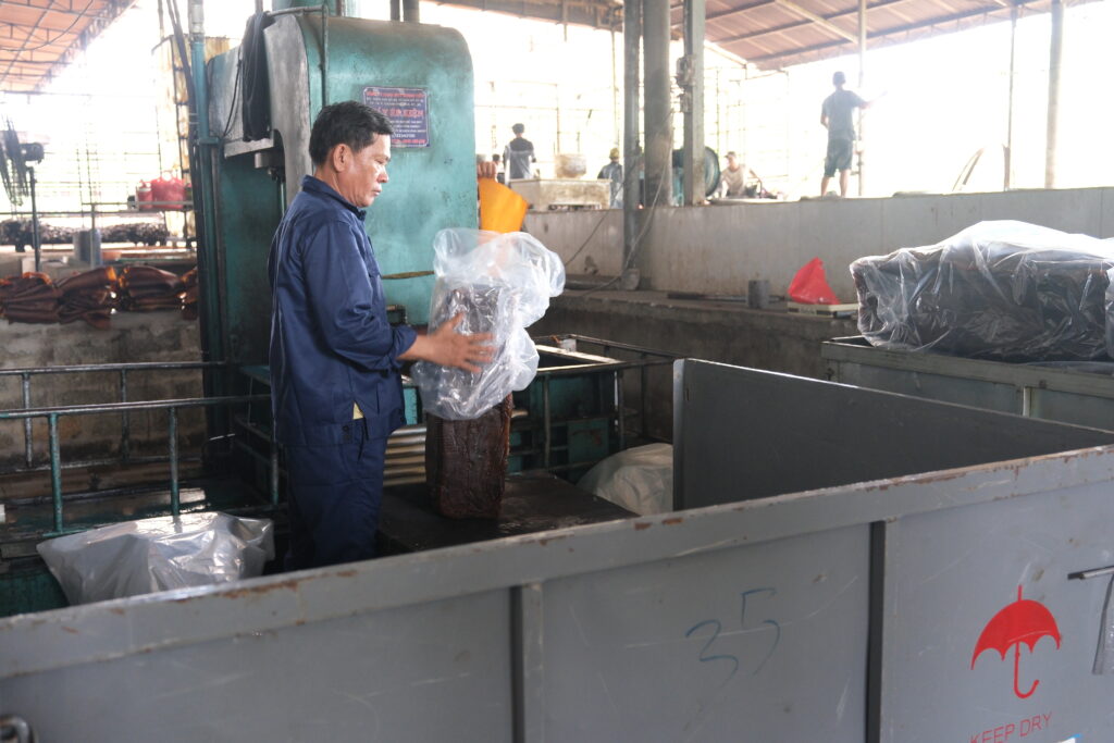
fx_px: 1083
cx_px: 557
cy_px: 372
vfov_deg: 37.9
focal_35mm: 35
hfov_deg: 54.4
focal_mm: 23.4
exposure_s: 1/100
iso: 1600
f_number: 3.4
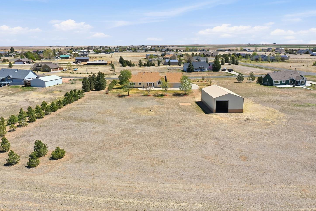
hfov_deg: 60.2
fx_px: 272
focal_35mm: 31
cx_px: 147
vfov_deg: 42.3
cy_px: 107
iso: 100
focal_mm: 10.3
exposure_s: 1/500
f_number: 5.6
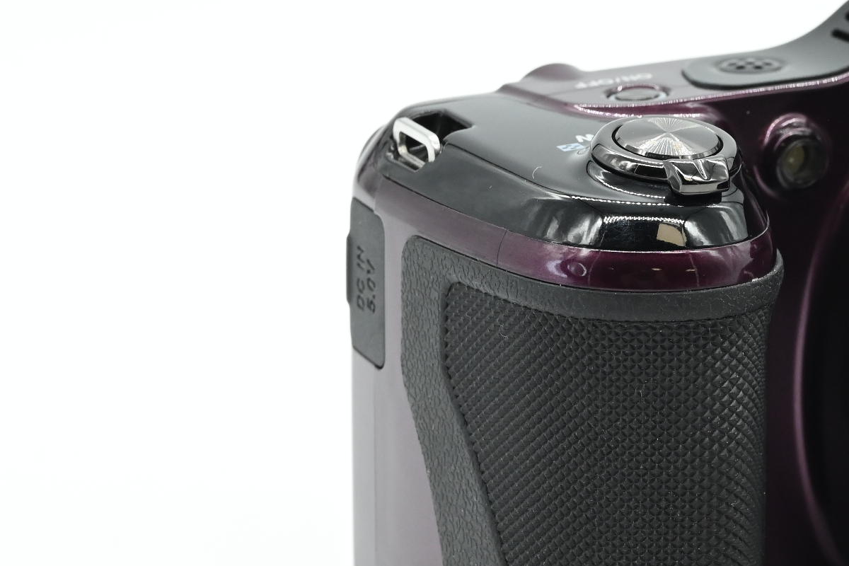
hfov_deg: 15.7
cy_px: 248
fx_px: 2971
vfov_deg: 10.9
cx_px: 979
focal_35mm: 126
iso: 2000
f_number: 13
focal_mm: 50
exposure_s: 1/125
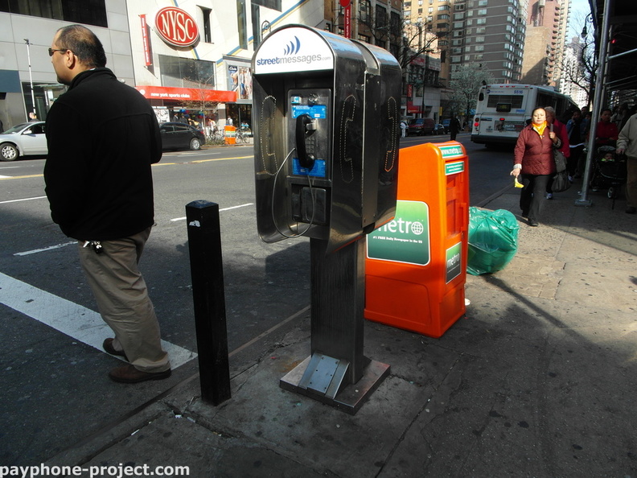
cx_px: 318
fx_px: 423
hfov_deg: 73.9
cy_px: 239
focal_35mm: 23
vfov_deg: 58.9
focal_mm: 4.1
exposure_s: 1/350
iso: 100
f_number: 4
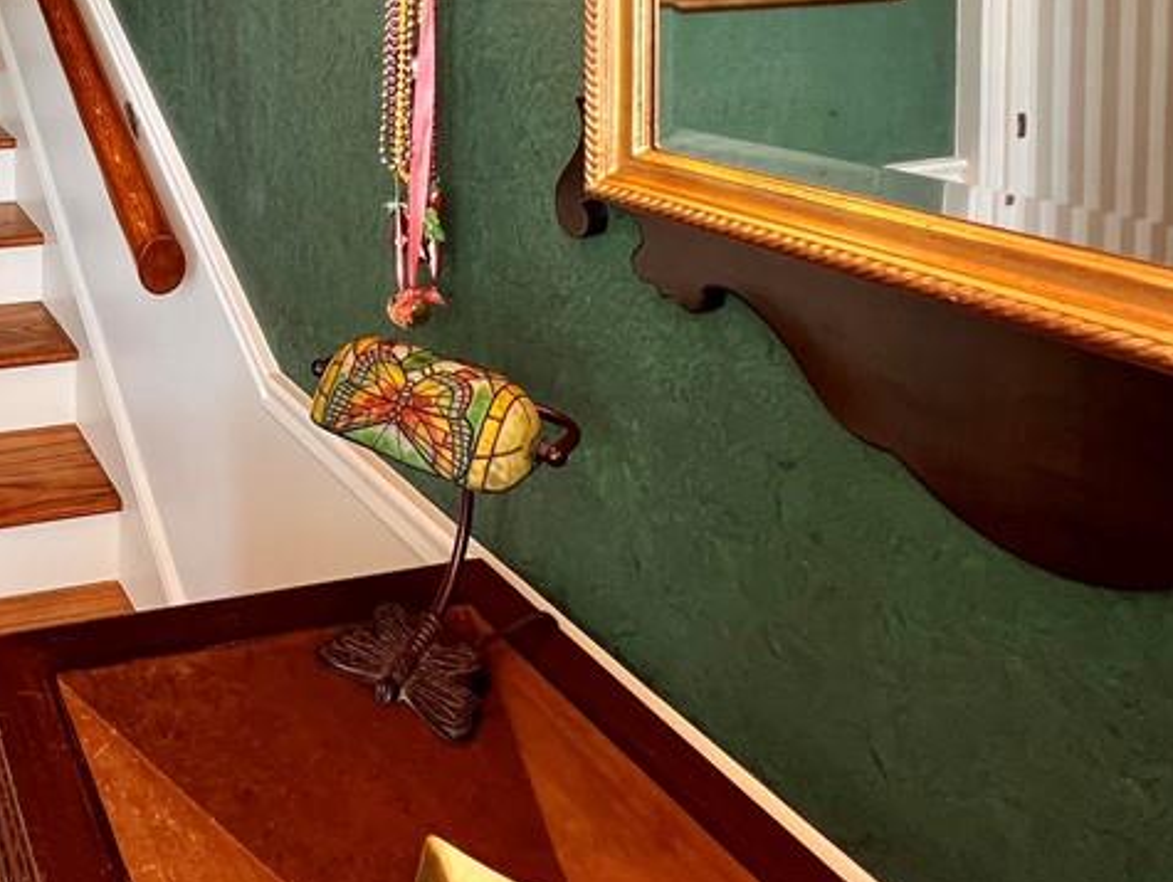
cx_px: 17
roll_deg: +0.2
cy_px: -12
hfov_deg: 51.6
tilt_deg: -3.2
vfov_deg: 42.5
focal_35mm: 28
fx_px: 950
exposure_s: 1/60
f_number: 1.8
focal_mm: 1.57
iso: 125
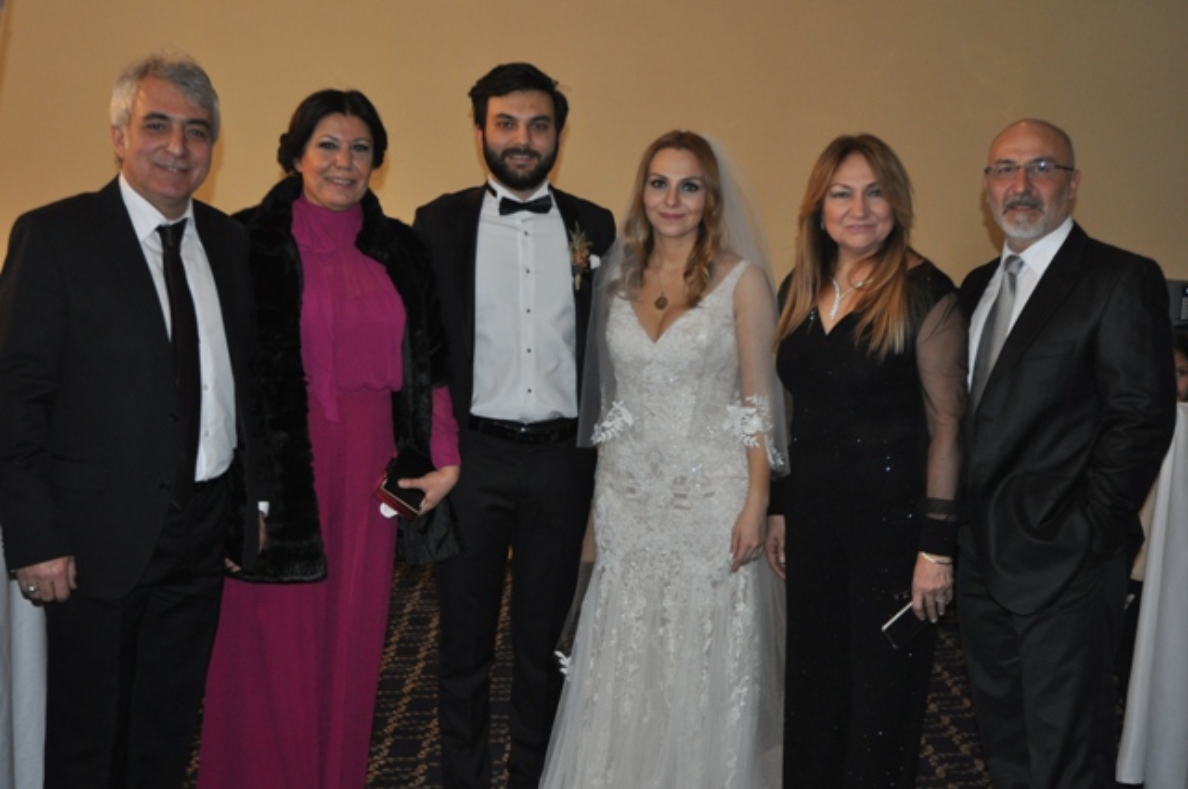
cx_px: 594
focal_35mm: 46
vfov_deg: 28.9
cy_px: 394
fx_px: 1533
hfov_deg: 42.4
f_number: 4
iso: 800
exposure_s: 1/60
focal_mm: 31
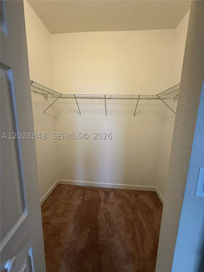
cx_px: 102
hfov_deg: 85.7
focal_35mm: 14
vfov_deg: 102.1
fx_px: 110
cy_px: 136
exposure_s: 1/60
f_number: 2.2
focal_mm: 2.22
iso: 250
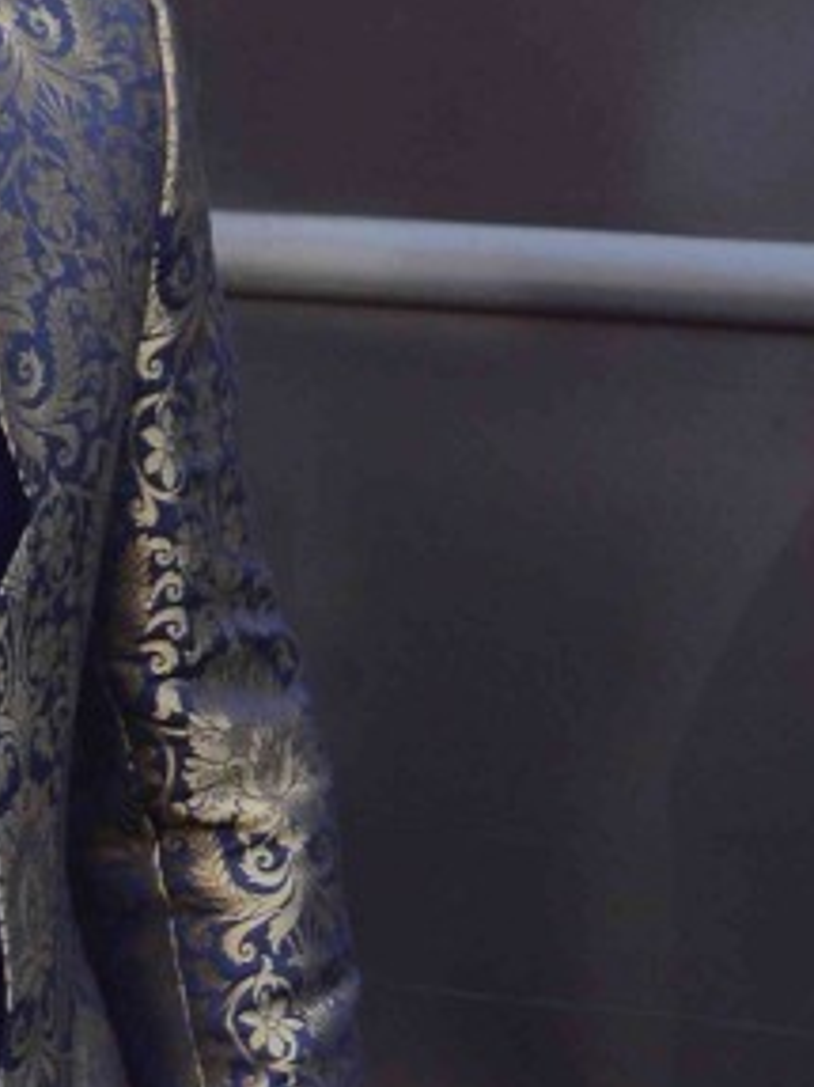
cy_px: 1227
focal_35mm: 159
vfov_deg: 12.2
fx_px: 4974
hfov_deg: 9.3
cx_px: -45
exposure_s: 1/200
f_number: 8
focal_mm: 21
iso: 400
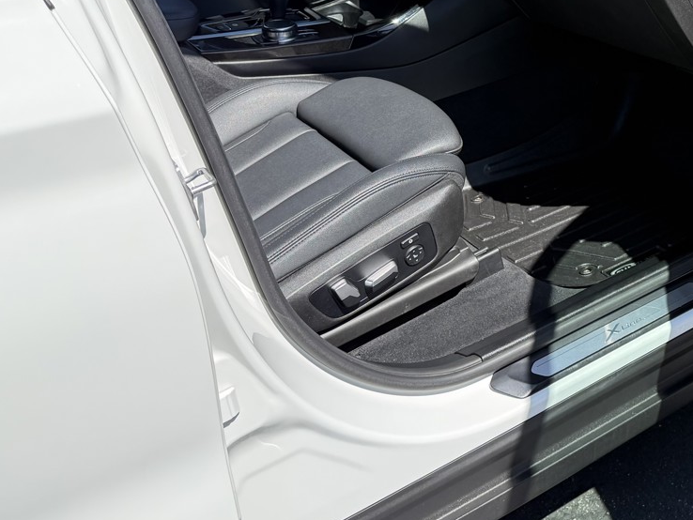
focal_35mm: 52
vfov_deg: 27.0
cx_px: 704
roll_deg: +1.1
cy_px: 44
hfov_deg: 33.5
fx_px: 1041
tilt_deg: -19.9
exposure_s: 1/1689
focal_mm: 6.76
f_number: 1.78
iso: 100
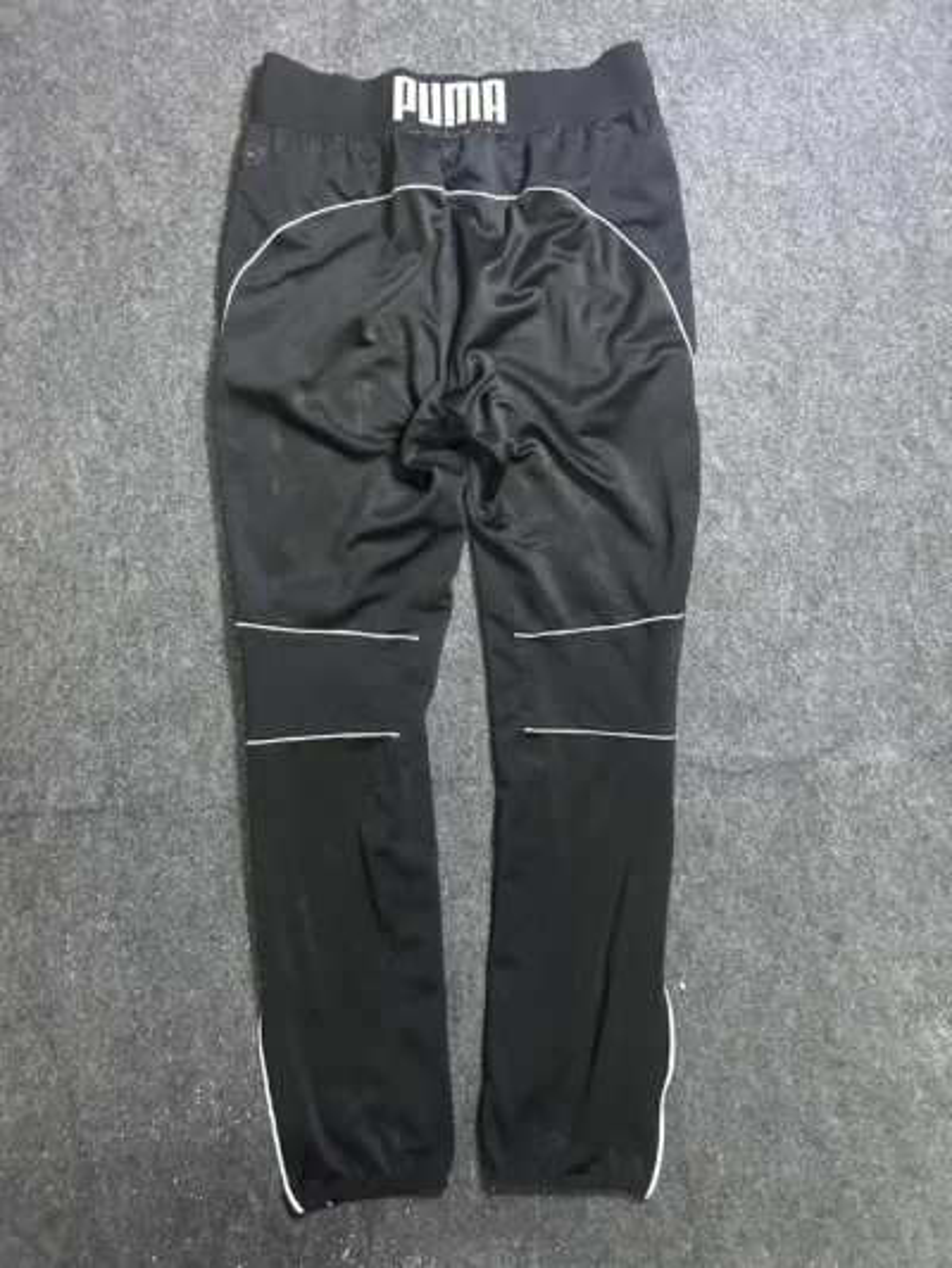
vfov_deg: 67.3
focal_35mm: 26
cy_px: 634
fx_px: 953
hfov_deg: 53.1
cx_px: 476
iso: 500
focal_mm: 5.7
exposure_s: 1/33
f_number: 1.5
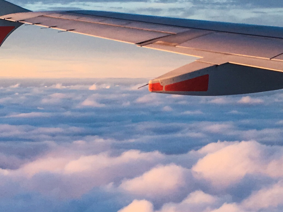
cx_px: 31
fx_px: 924
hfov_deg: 17.2
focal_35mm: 113
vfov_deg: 13.1
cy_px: 146
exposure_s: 1/163
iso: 25
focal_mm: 4.15
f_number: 2.2
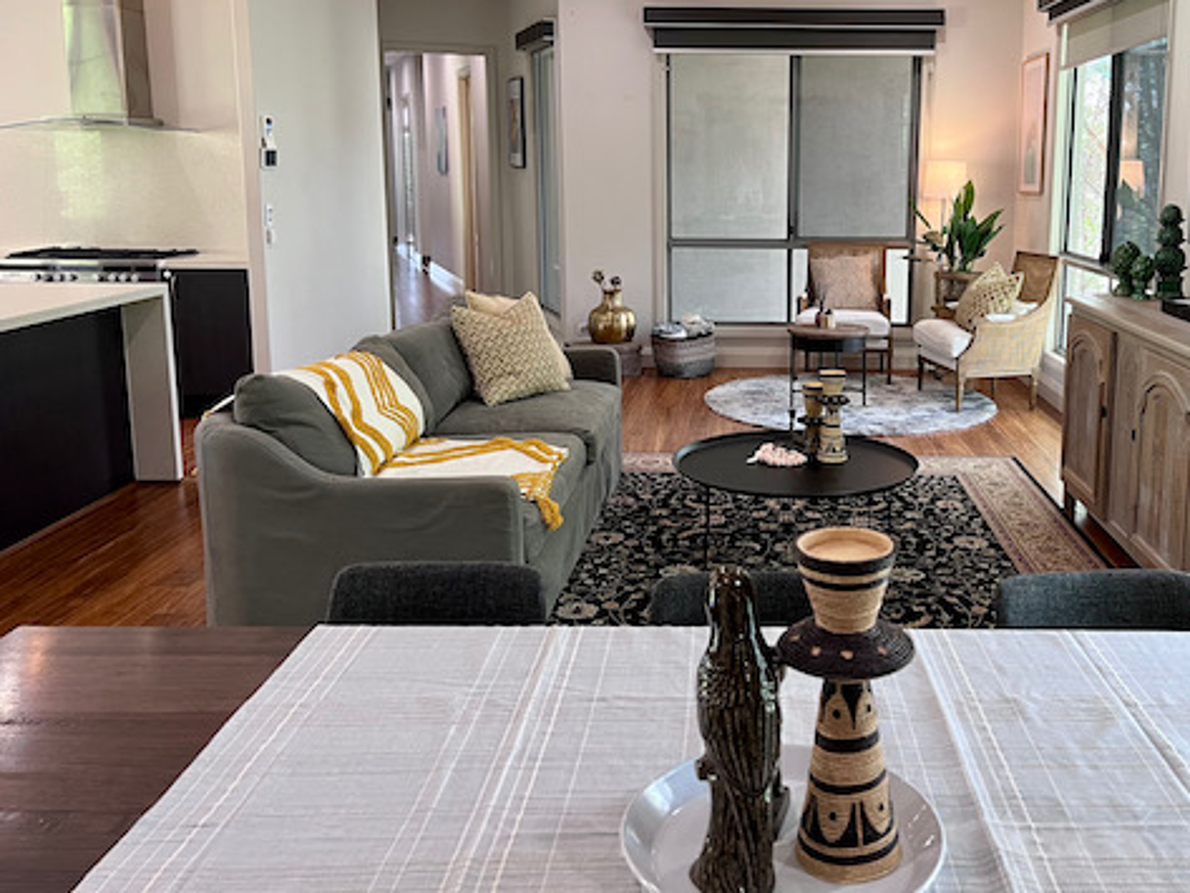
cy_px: 332
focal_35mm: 33
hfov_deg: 54.8
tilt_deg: -8.1
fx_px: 1135
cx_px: 735
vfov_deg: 42.6
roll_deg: -0.2
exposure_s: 1/68
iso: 125
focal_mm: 5.7
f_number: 1.5
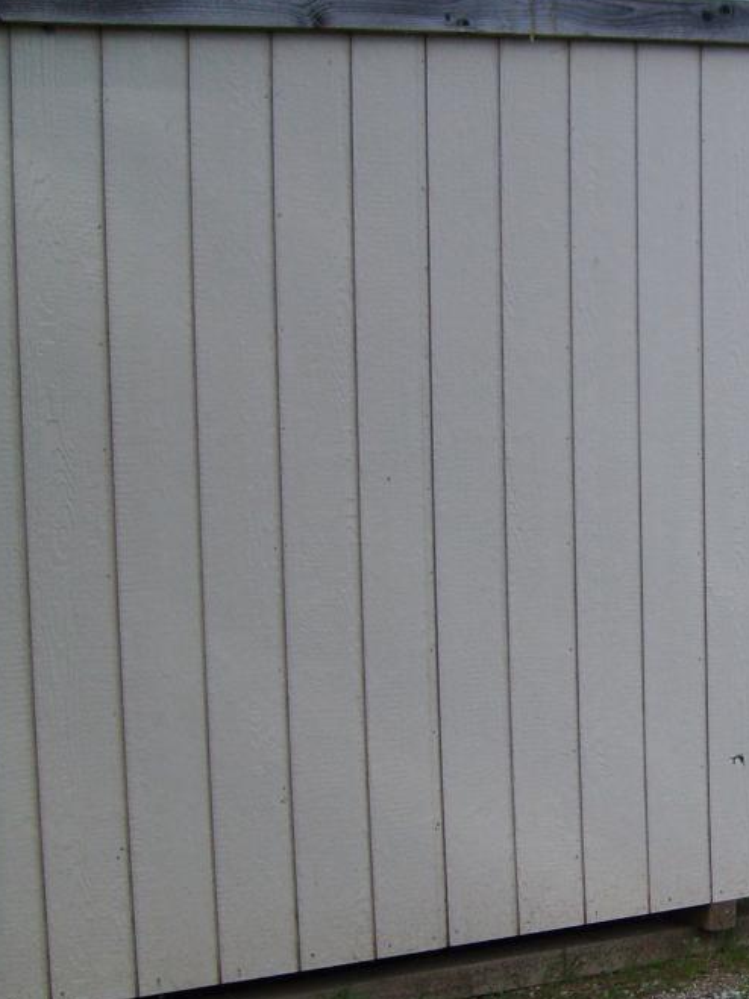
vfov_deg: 28.4
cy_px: 644
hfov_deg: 20.1
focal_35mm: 68
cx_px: 928
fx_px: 1962
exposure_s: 1/350
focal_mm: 5.8
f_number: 2.8
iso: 50
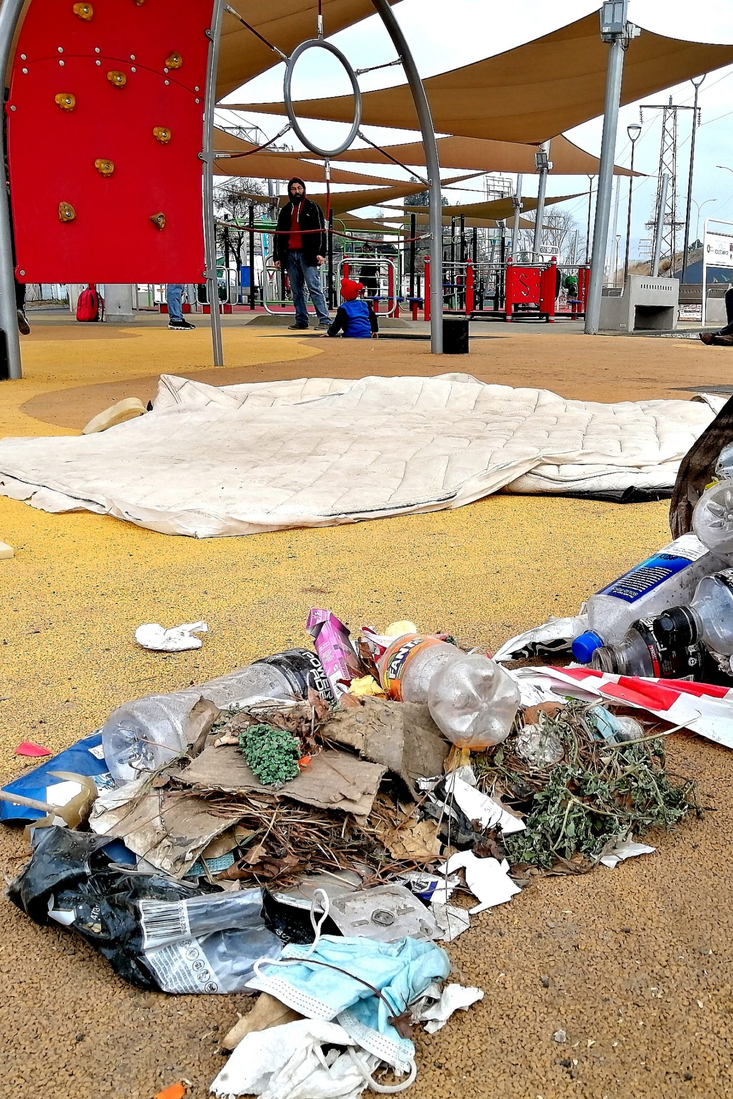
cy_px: 556
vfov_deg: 50.7
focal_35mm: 38
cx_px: 462
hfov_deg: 34.8
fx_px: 1161
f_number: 1.8
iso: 50
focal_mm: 3.62
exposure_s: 1/481
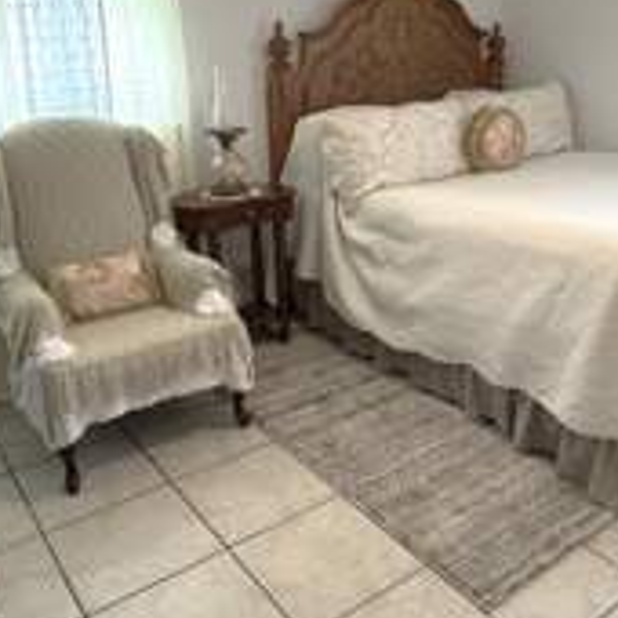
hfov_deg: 47.1
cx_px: 356
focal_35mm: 35
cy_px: 253
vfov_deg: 47.0
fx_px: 707
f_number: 2.2
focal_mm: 2.22
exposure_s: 1/120
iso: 400
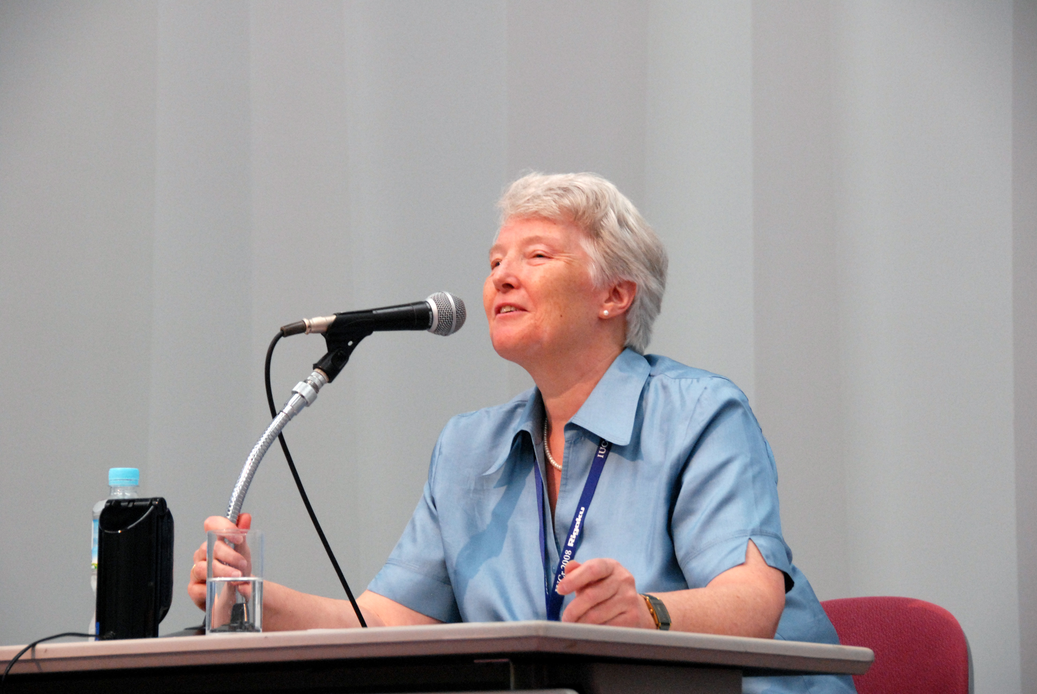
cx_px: 518
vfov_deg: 9.7
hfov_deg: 14.4
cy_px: 347
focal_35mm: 142
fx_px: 4110
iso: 1000
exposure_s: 1/40
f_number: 6.3
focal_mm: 95
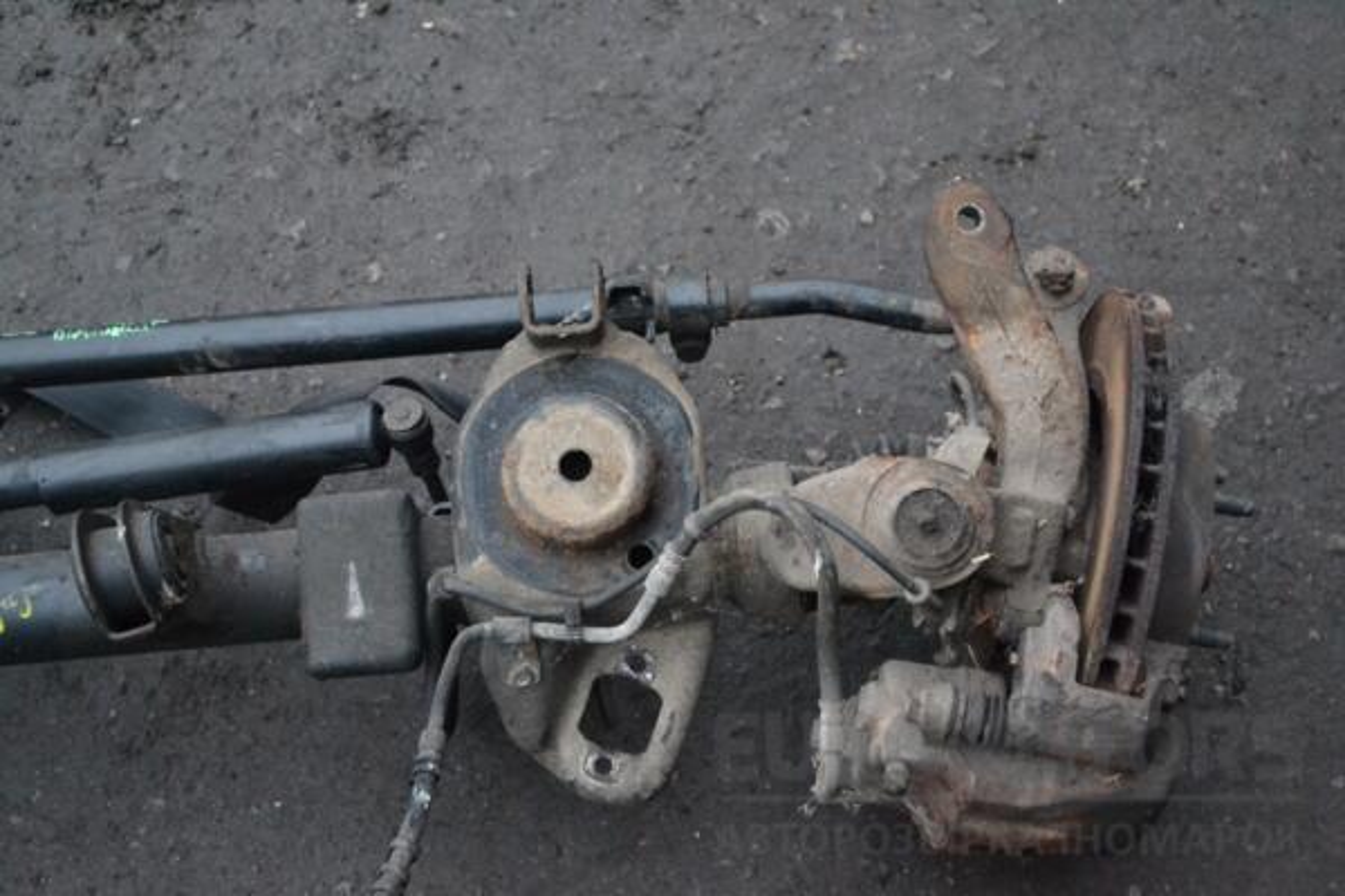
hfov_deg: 38.9
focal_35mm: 51
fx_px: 1905
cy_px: 448
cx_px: 672
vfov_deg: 26.5
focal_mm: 34
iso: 3200
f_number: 5
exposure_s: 1/50
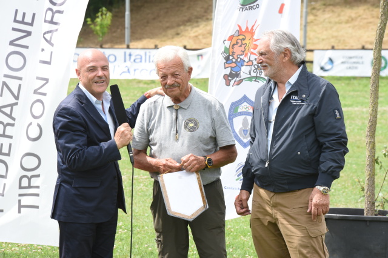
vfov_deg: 7.4
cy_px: 129
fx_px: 1993
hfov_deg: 11.1
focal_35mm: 185
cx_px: 194
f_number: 14
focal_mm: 185
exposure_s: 1/400
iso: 1250
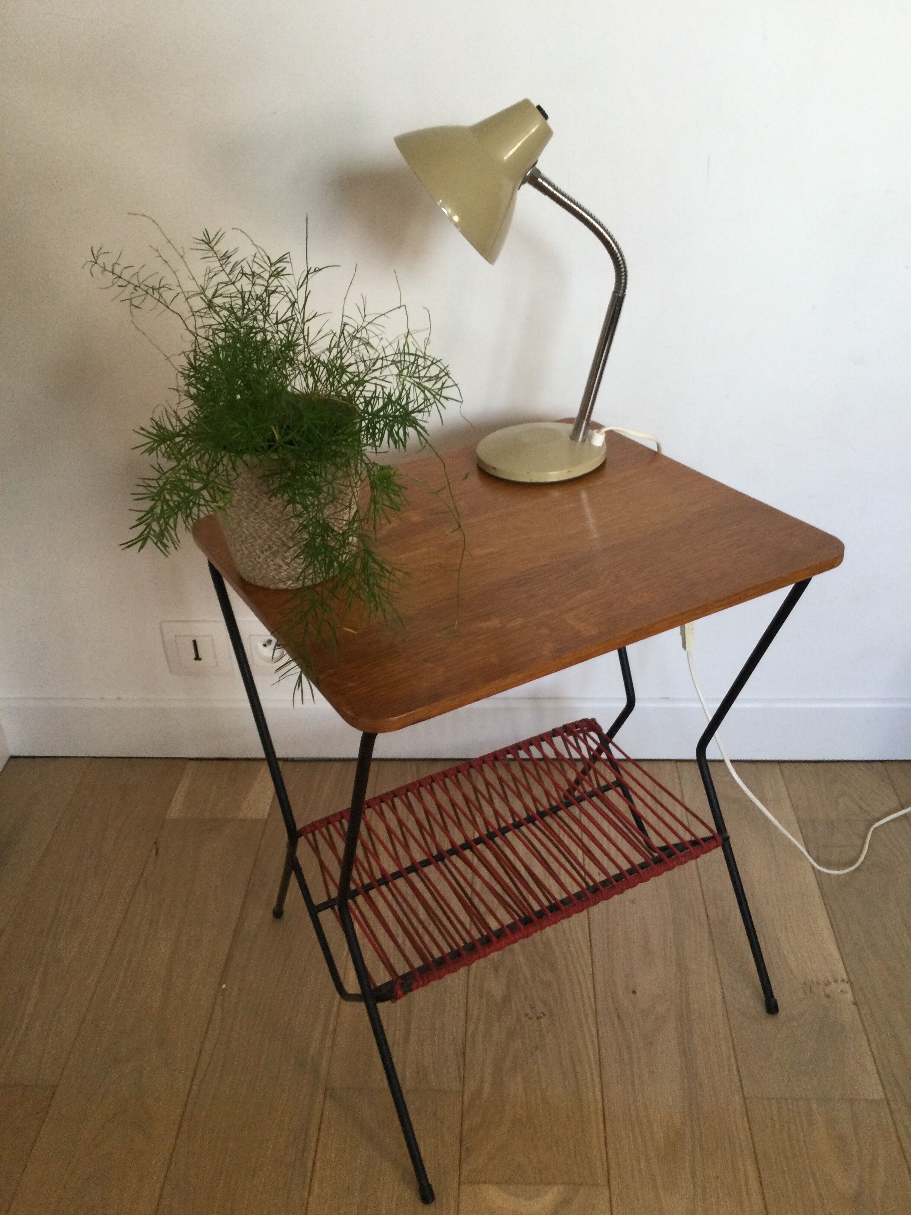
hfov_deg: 45.4
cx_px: 456
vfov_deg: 58.4
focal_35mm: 31
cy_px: 608
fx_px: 1088
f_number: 2.4
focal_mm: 3.3
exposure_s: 1/33
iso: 50
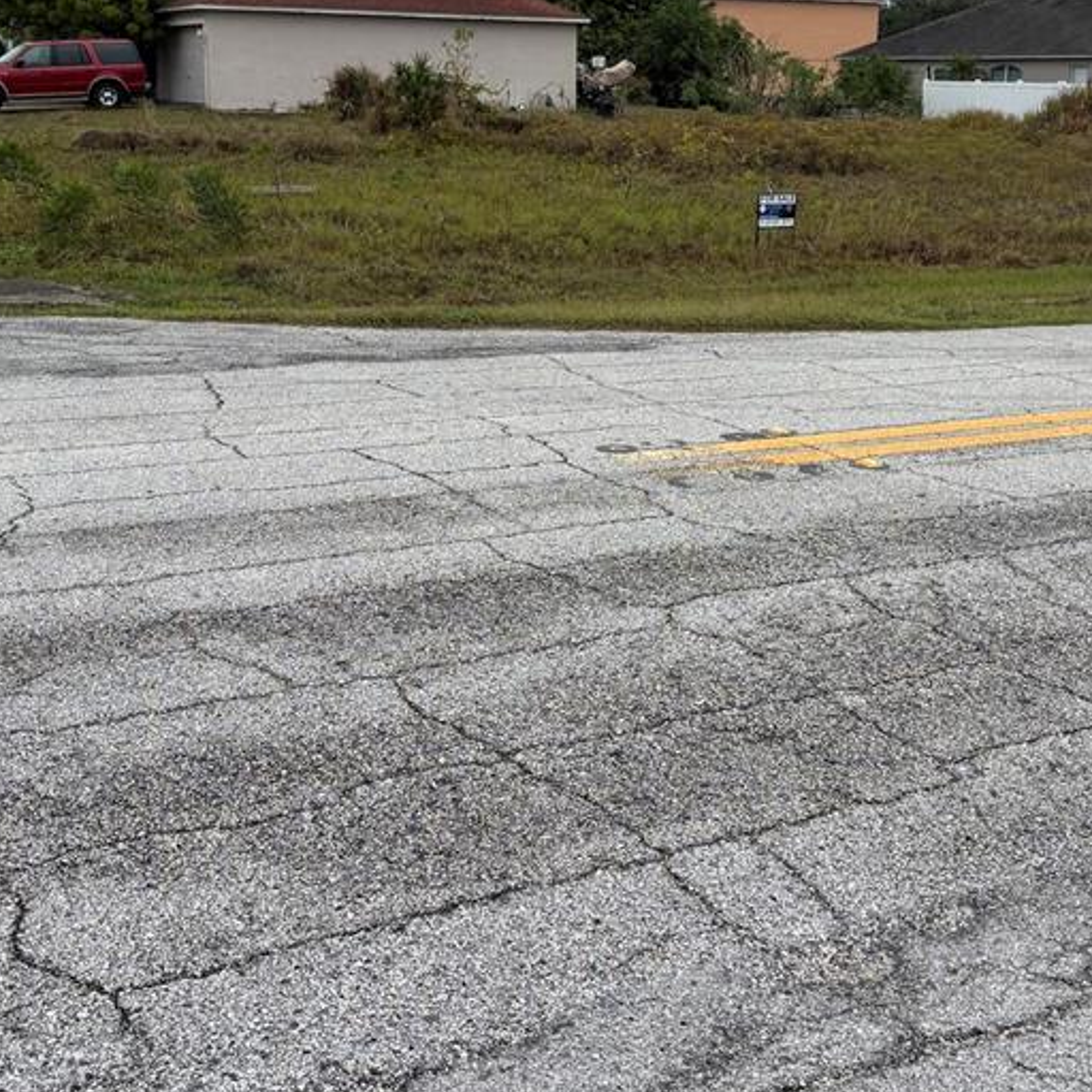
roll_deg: -1.1
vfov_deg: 36.4
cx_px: 614
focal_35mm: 46
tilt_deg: -11.6
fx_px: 1642
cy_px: 369
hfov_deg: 36.7
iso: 50
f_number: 1.6
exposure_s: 1/2778
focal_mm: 5.96
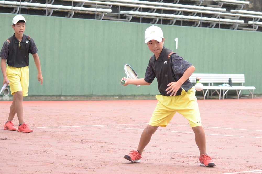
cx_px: 131
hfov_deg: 19.5
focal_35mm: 105
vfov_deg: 13.0
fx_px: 764
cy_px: 87
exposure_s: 1/1250
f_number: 4.5
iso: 1600
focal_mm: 70
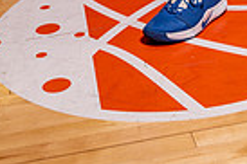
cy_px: -214
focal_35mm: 112
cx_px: 166
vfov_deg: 10.6
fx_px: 768
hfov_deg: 18.2
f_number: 6.3
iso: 100
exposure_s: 1/125
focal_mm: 34
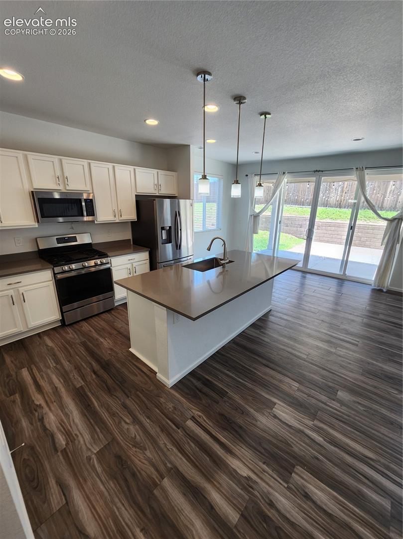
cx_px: 202
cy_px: 270
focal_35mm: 13
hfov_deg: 89.9
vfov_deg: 106.2
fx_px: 202
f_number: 2.2
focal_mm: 2.2
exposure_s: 1/60
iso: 50
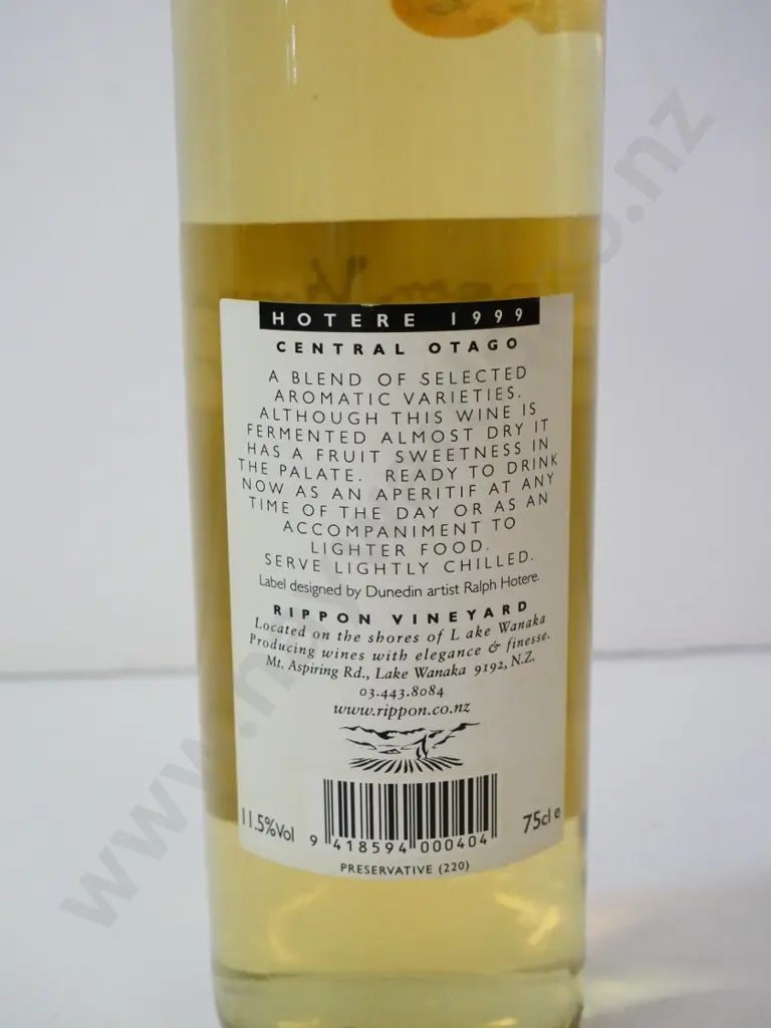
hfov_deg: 31.5
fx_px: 1366
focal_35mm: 46
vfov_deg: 41.2
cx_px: 386
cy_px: 514
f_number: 6.3
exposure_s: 1/160
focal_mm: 23
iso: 3200
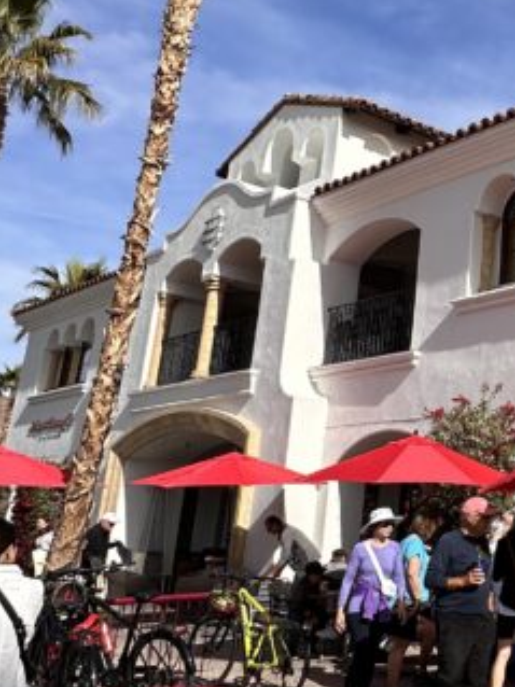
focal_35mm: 45
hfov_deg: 27.4
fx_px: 893
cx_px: 651
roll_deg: -0.8
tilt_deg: +16.3
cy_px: 265
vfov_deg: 41.8
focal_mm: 2.22
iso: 50
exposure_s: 1/2681
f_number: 2.2
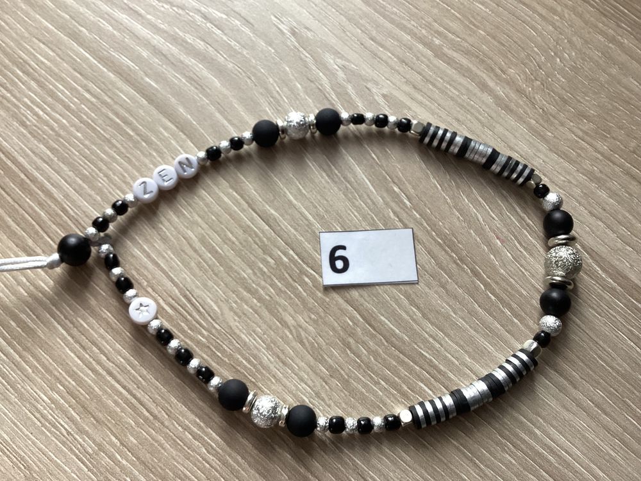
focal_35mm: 31
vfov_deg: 45.4
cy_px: 240
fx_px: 574
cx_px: 320
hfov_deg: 58.4
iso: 160
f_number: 2.4
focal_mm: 3.3
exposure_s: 1/50
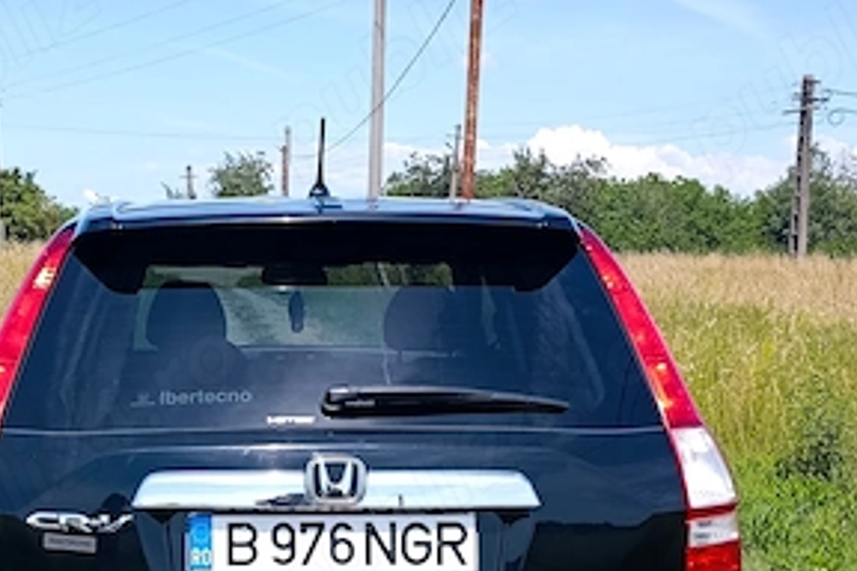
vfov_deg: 26.2
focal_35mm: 50
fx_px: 1190
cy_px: 509
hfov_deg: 38.9
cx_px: 253
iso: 50
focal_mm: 6.11
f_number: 1.65
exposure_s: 1/427
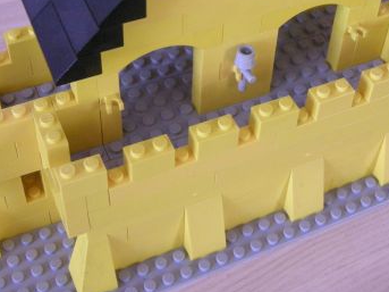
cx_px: 229
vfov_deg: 22.8
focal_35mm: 63
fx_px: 708
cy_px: 43
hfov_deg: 30.7
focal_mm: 7.5
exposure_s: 1/18.2
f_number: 2.7
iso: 400
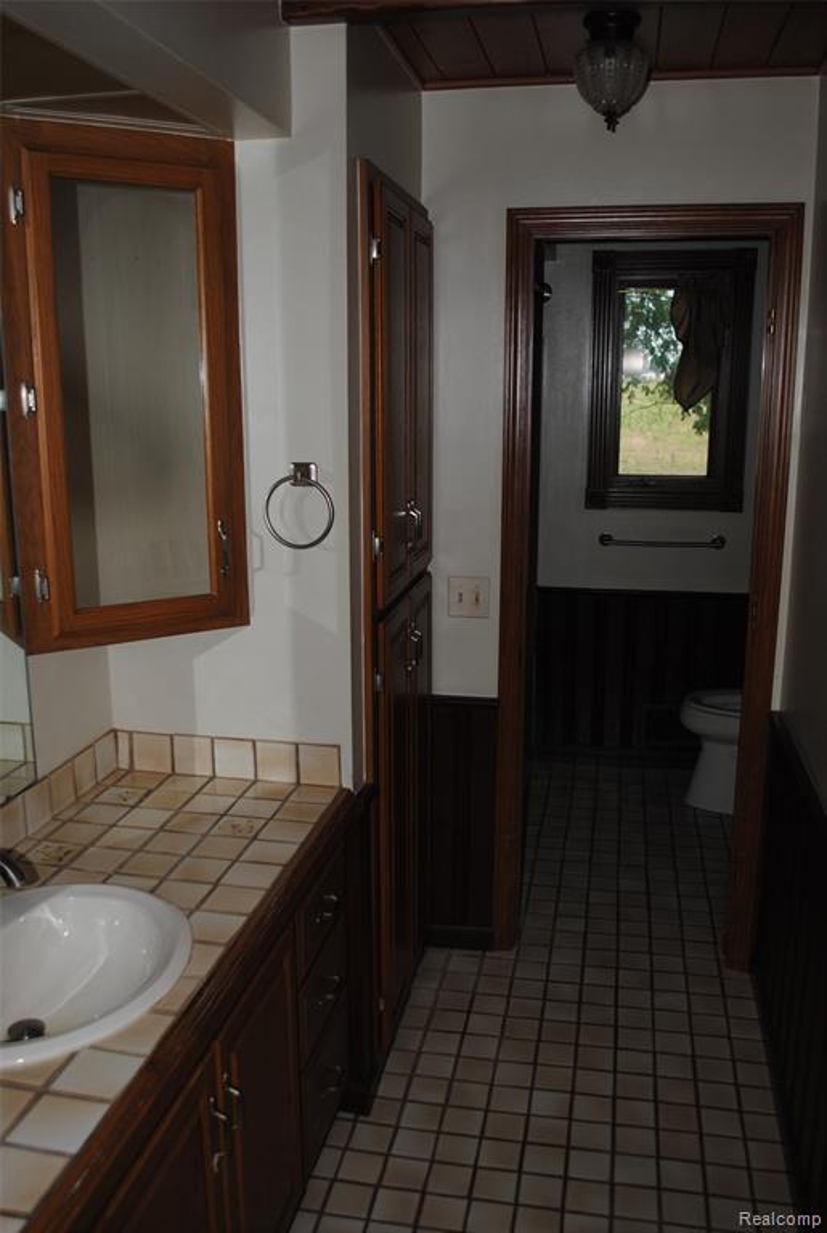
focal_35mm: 30
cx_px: 414
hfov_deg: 43.8
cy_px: 616
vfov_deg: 61.8
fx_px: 1030
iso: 200
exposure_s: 1/60
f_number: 3.8
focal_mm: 20
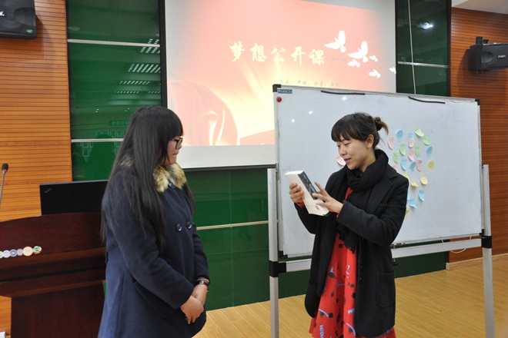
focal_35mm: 32
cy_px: 169
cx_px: 254
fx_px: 444
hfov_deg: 59.5
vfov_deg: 41.7
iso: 1250
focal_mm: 21
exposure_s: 1/15
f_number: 3.8
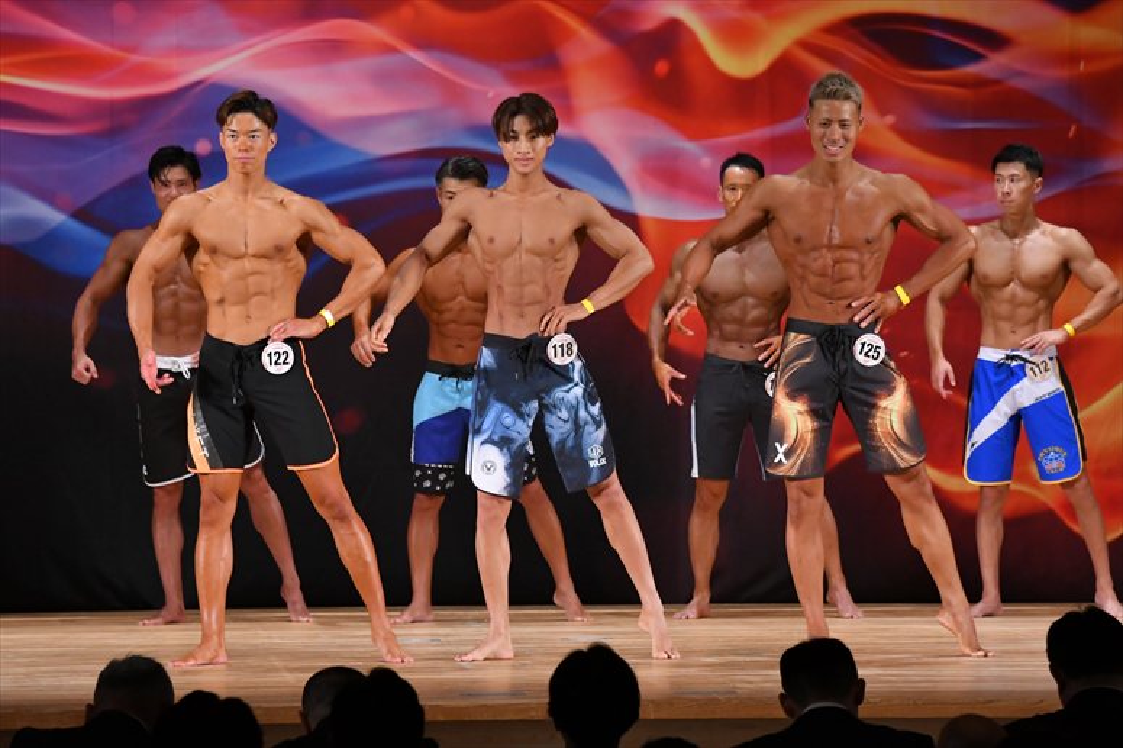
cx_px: 562
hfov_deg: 10.2
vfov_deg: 6.8
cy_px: 374
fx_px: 6298
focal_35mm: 202
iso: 3200
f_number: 5.6
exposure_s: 1/400
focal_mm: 135
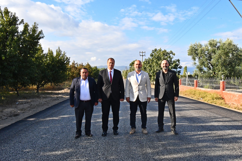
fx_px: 202
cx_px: 121
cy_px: 80
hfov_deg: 61.9
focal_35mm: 30
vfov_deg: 43.6
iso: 2000
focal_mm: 20
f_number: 29
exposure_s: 1/250
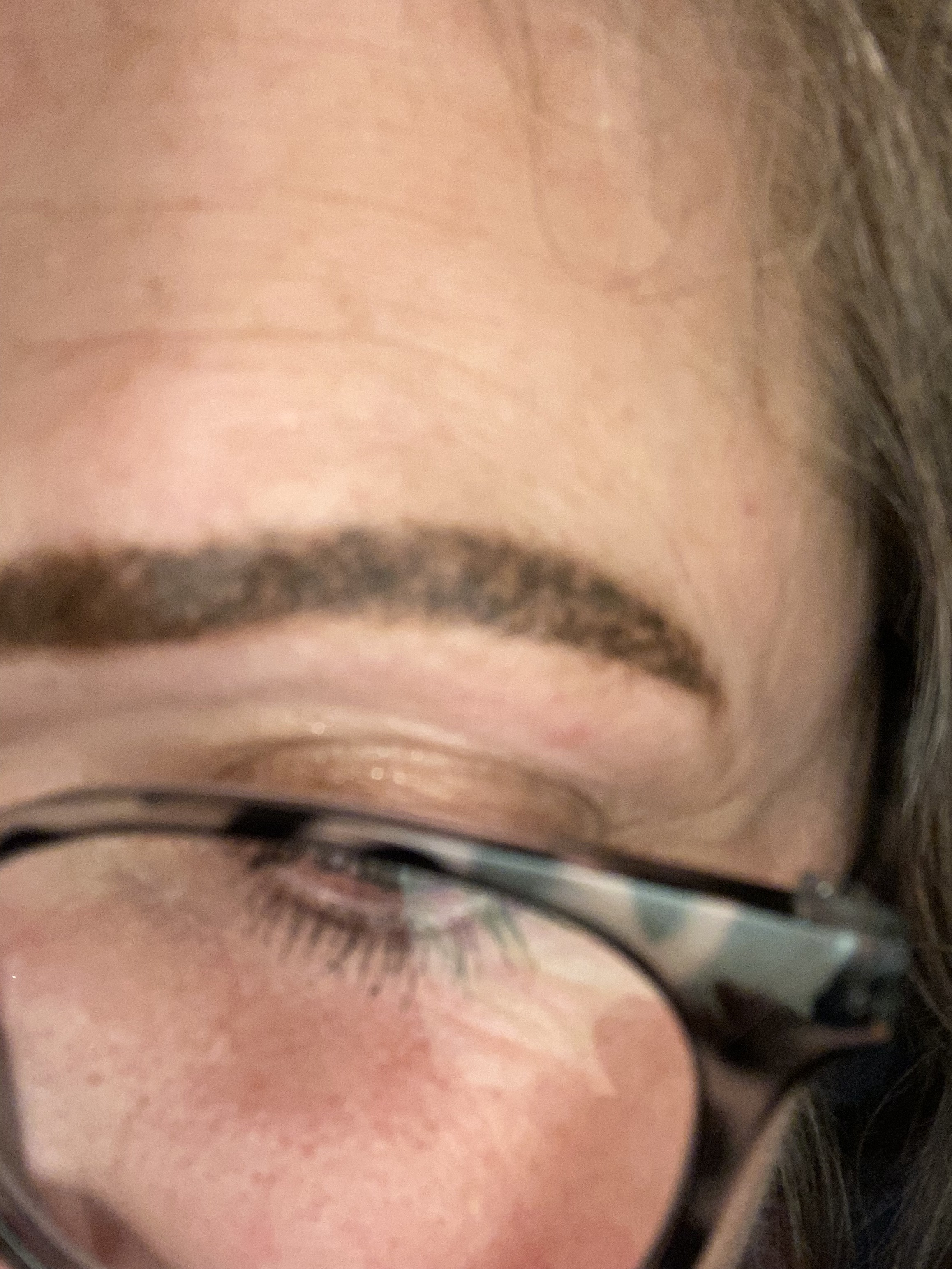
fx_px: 1100
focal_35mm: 30
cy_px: 634
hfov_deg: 46.8
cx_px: 476
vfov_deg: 60.0
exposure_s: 1/40
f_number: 2.2
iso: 125
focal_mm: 2.71
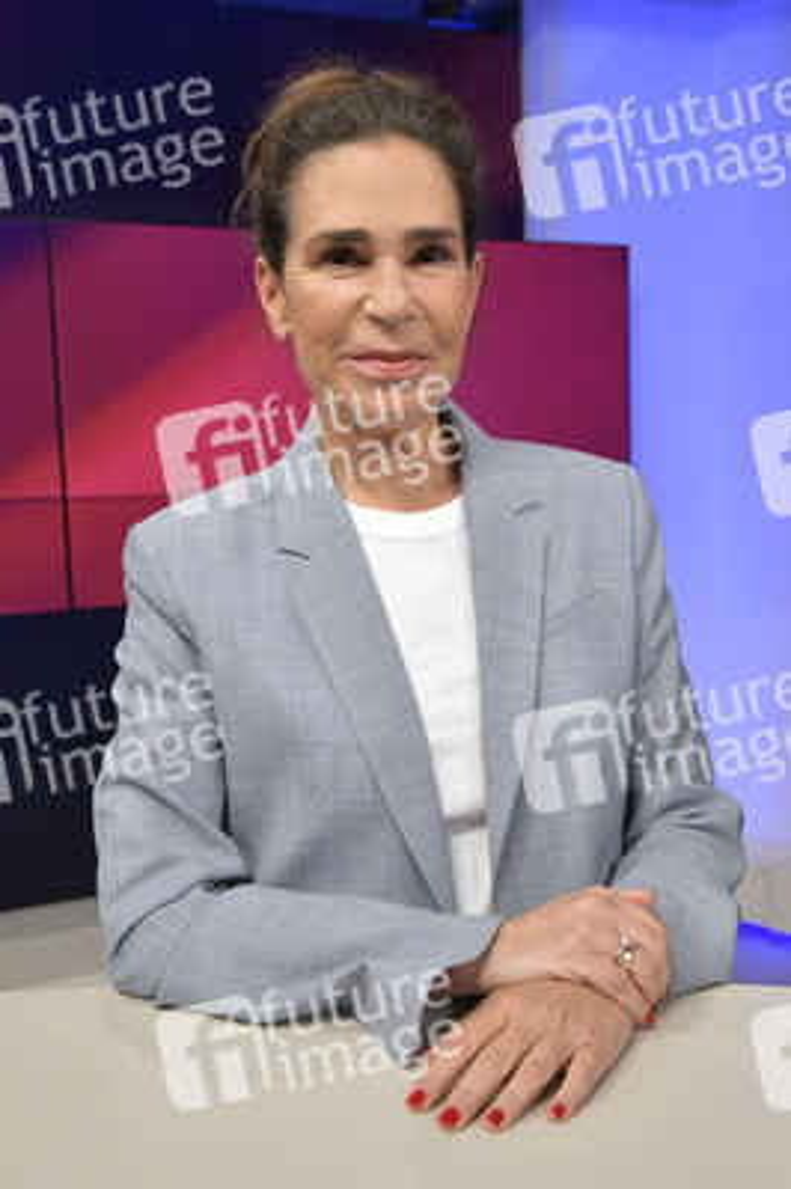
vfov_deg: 50.7
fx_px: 1254
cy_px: 594
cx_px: 396
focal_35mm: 38
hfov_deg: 35.0
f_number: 6.3
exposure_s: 1/200
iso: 2500
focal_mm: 38
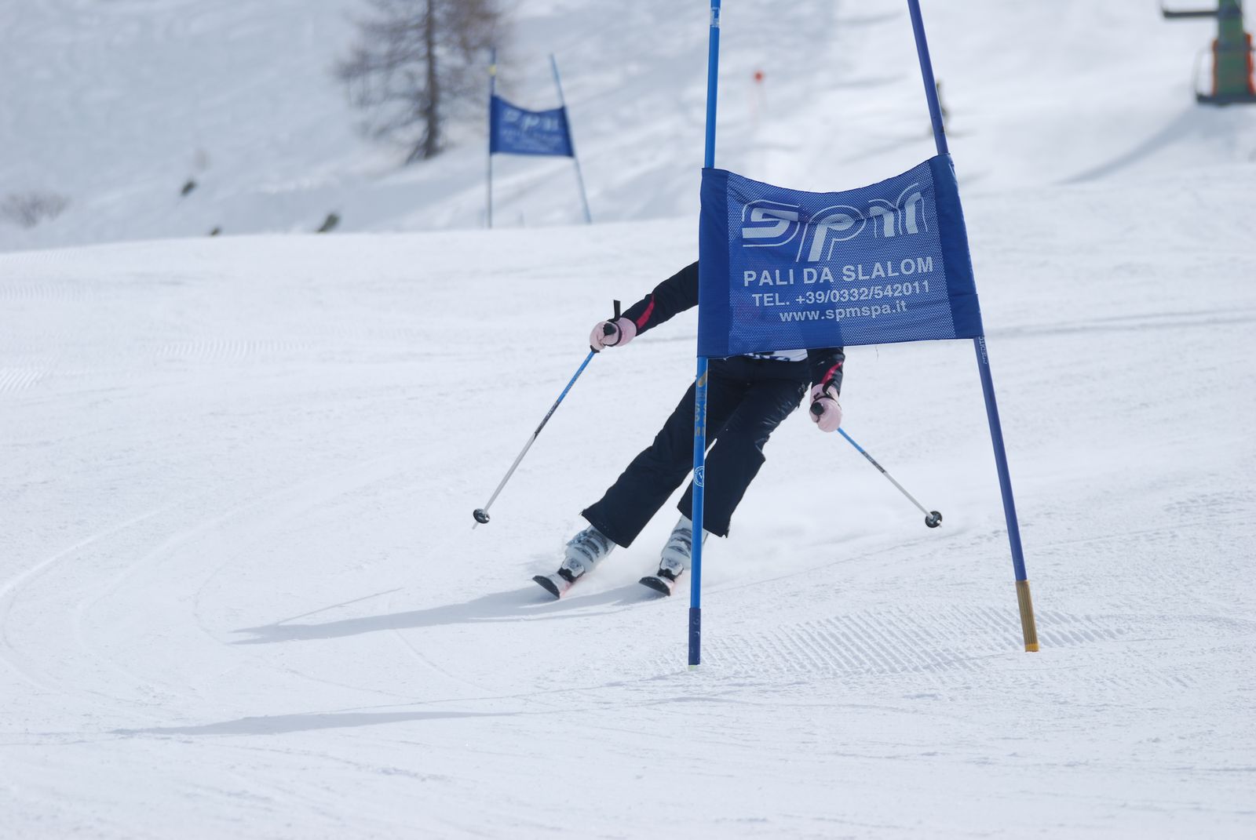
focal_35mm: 225
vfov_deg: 6.1
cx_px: 628
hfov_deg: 9.1
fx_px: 7859
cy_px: 420
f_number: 5
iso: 100
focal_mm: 150
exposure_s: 1/1250
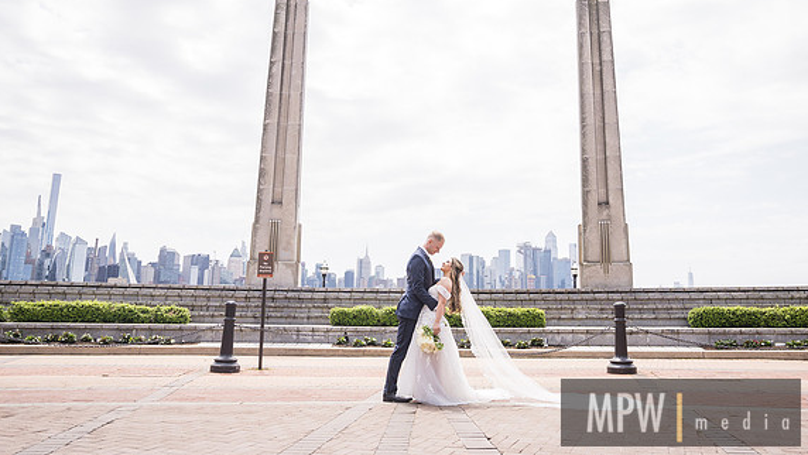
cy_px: 191
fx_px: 579
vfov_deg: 42.8
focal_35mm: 27
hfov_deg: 69.8
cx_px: 432
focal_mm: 17
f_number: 2.8
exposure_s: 1/1000
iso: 100
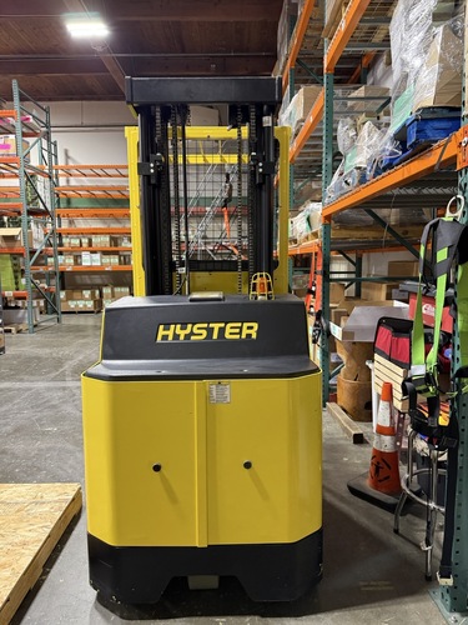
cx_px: 234
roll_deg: +1.0
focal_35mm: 24
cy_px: 312
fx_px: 433
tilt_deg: -6.2
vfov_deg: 71.6
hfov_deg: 56.8
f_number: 1.78
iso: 250
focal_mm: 6.76
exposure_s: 1/60
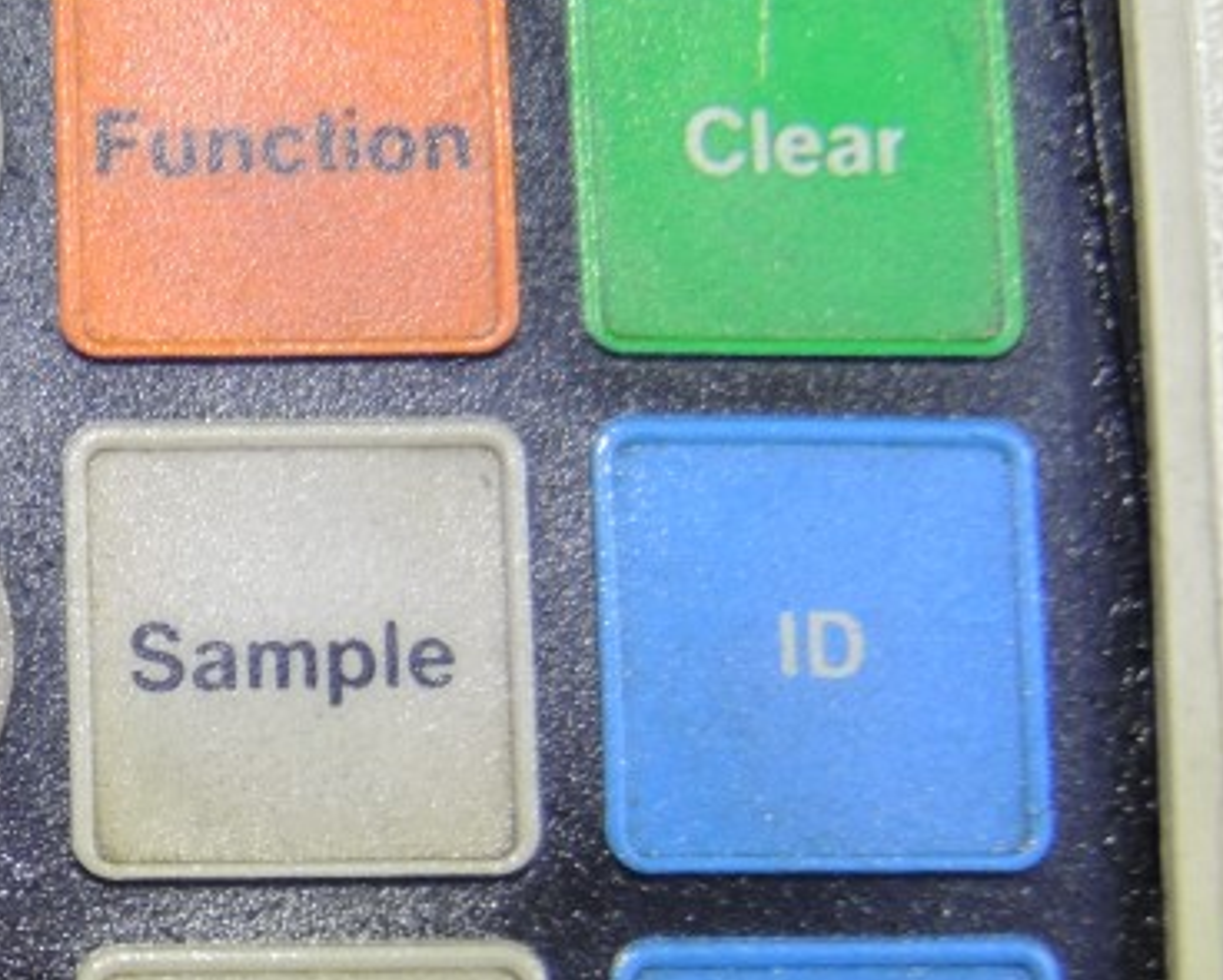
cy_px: 967
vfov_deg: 19.6
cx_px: -236
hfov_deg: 23.0
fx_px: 2753
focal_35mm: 76
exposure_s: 1/30
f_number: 2
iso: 360
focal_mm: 6
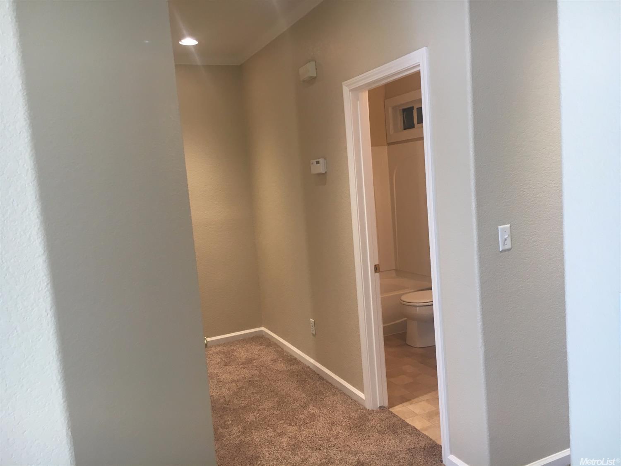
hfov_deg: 61.7
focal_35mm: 29
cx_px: 310
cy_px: 233
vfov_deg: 48.2
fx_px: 520
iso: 50
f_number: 2.2
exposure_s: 1/30
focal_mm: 4.15
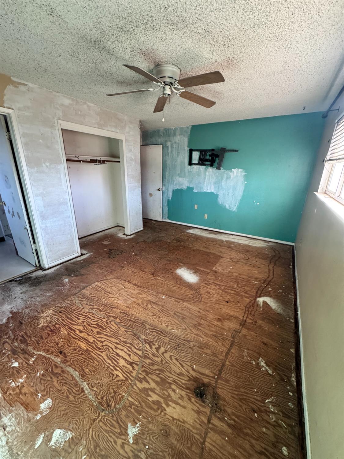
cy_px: 230
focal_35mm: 14
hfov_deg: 85.7
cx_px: 172
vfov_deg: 102.1
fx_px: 186
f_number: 2.2
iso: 320
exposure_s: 1/73
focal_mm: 2.22
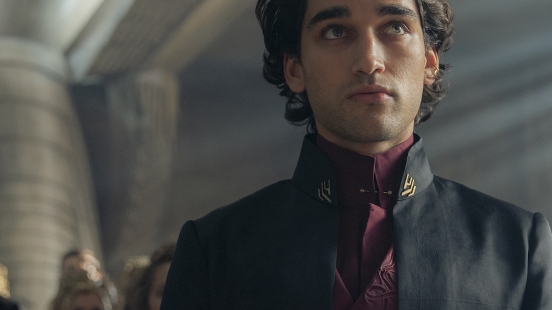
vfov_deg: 12.1
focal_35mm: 99
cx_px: 416
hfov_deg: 21.4
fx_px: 1449
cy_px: 324
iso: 1000
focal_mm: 40
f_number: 2.8
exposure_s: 1/160
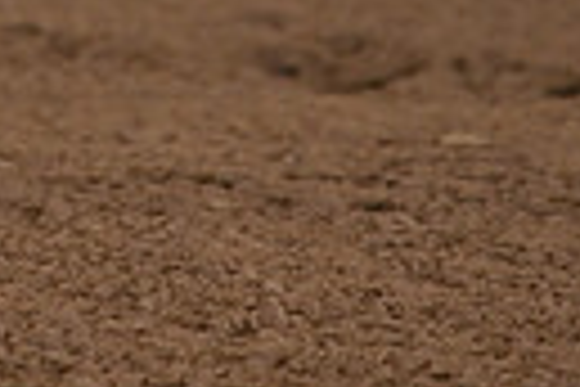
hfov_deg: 2.3
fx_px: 14499
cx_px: -72
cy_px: -439
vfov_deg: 1.5
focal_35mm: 900
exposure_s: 1/250
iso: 1250
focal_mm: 200
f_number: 3.2
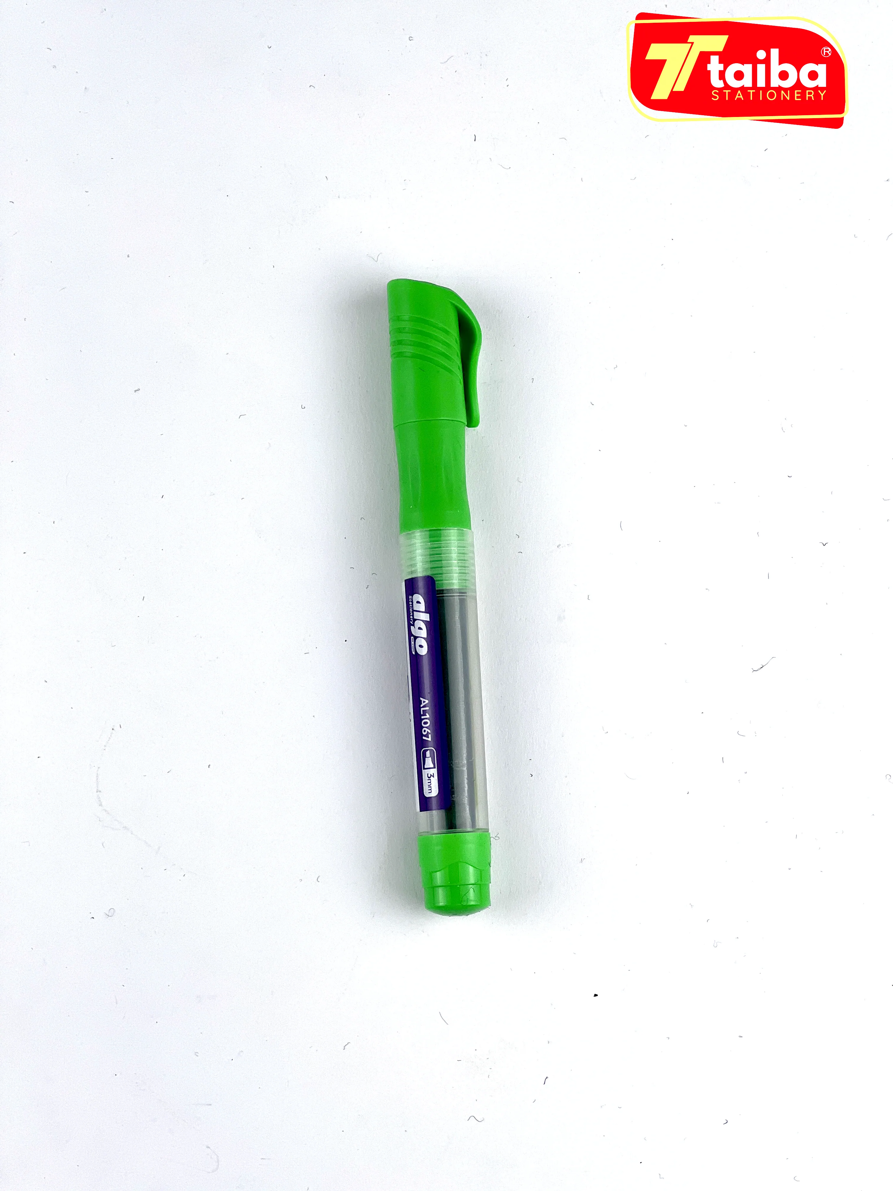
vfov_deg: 25.3
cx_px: 446
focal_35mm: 77
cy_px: 596
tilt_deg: -82.6
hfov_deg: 19.1
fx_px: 2649
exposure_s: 1/288
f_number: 2.8
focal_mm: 9
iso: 32
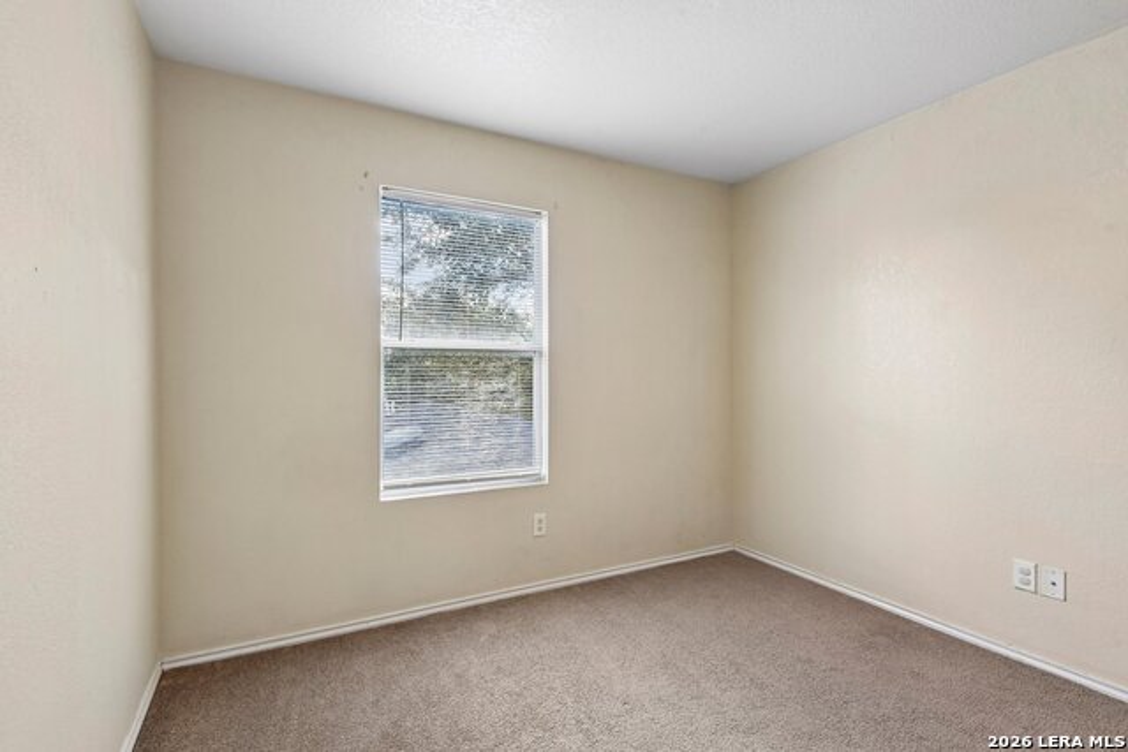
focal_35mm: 17
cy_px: 376
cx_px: 564
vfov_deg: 70.5
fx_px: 533
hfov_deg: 93.3
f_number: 8
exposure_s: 1/15
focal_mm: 17
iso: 800
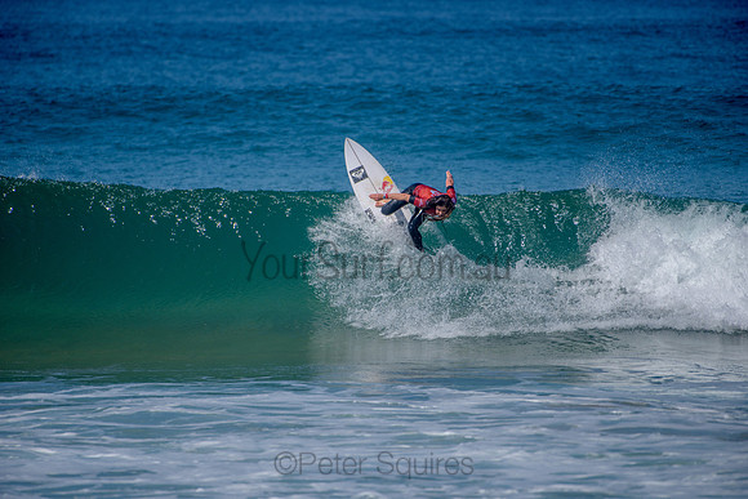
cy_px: 250
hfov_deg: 4.1
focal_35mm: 500
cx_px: 374
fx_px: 10391
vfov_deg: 2.8
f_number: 5.6
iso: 125
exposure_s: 1/2000
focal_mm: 500
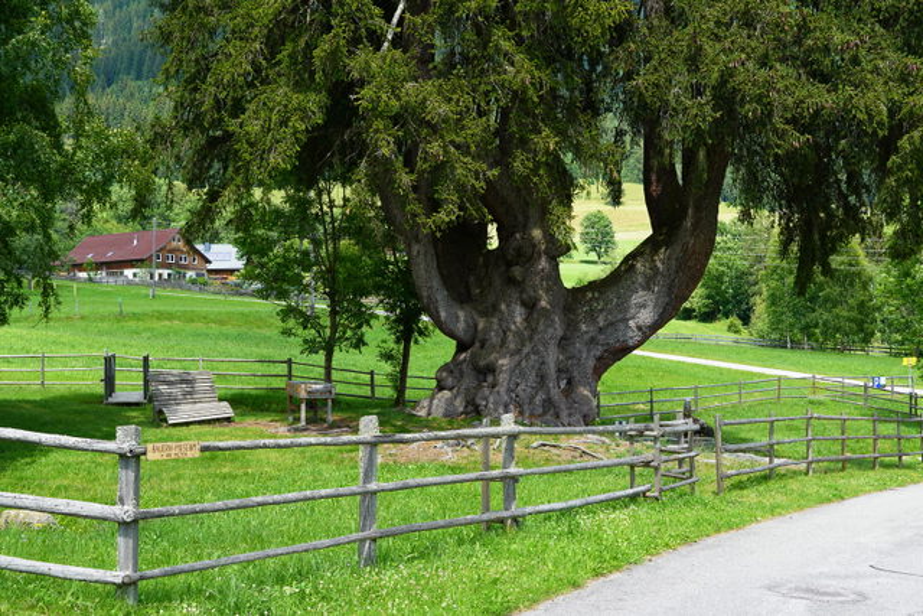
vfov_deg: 30.9
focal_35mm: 44
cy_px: 308
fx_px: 1115
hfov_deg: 45.0
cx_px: 462
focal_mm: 29
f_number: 7.1
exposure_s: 1/100
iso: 100
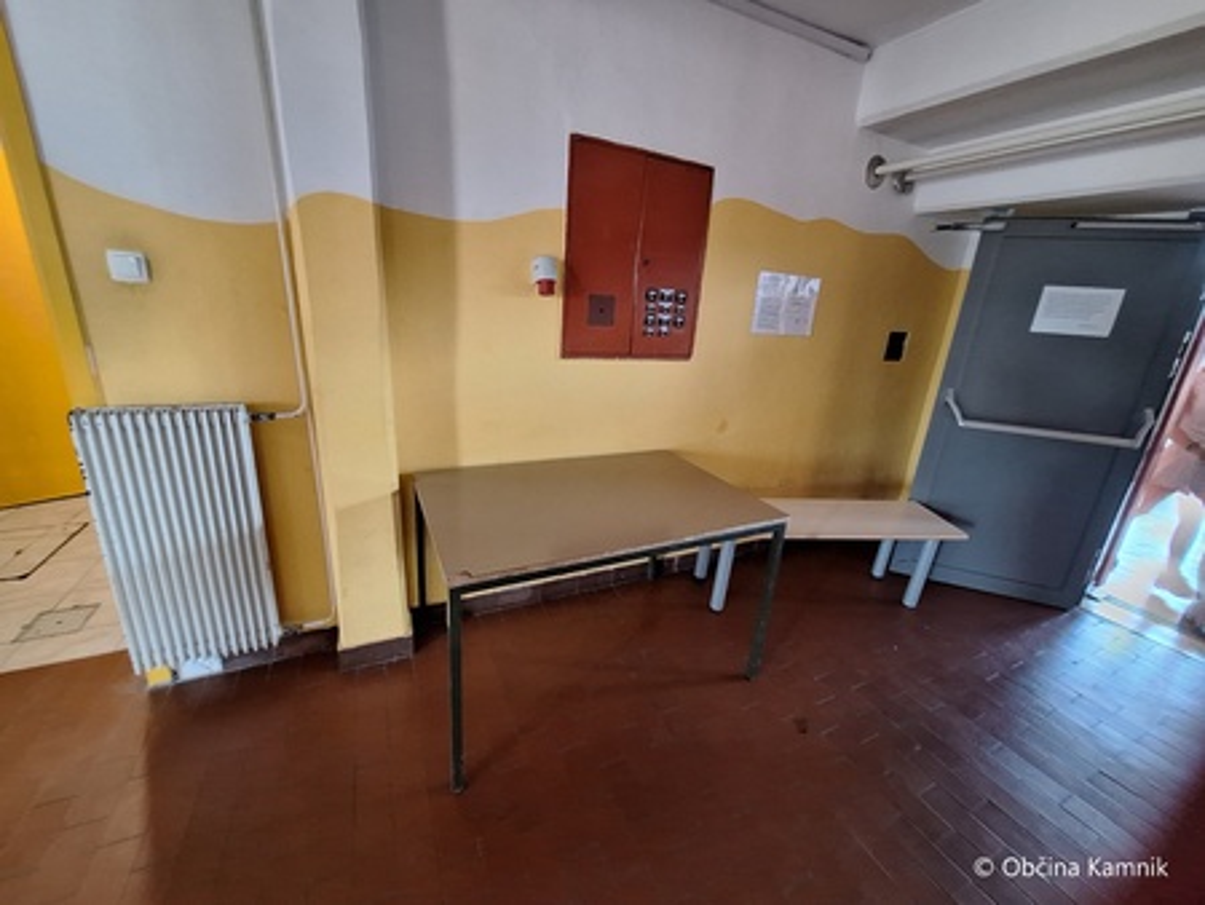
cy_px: 452
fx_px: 453
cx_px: 602
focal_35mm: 13
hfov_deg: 106.2
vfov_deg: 90.0
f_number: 2.2
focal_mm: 1.74
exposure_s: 1/25
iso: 320
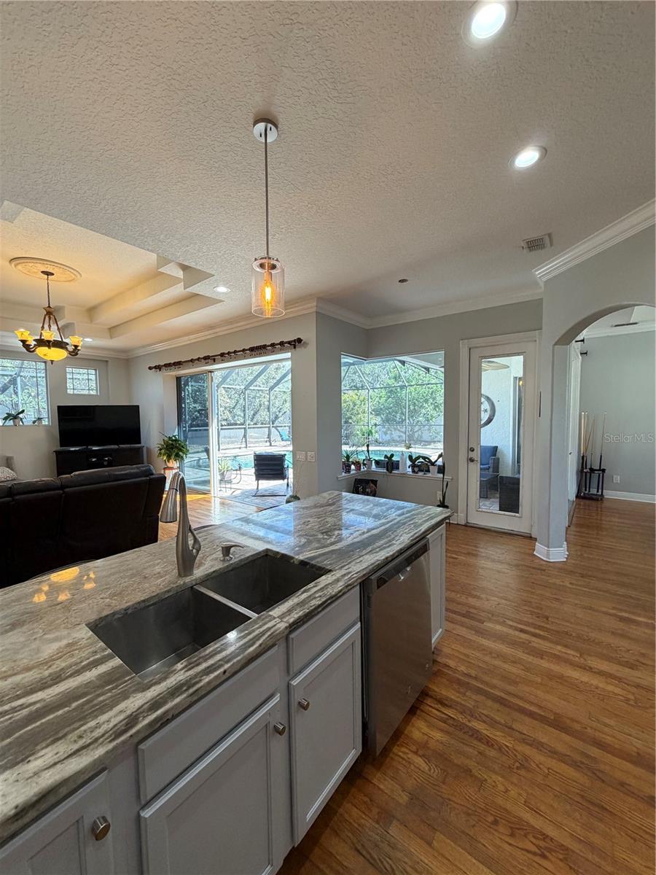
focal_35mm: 14
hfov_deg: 85.7
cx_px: 328
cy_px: 438
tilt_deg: -2.4
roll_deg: -0.4
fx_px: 354
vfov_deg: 102.1
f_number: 2.2
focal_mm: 2.22
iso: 200
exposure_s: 1/120
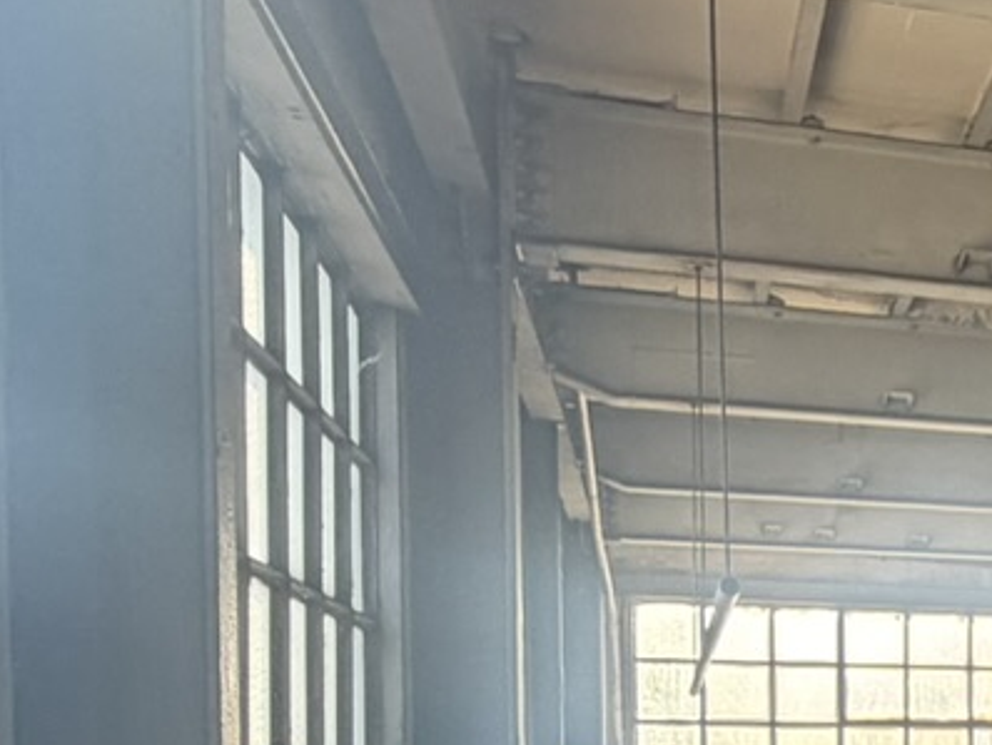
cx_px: 1672
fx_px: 2065
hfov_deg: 20.8
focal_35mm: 72
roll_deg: +0.0
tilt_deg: -1.3
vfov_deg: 19.5
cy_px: 847
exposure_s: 1/121
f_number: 2.2
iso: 64
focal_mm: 2.22
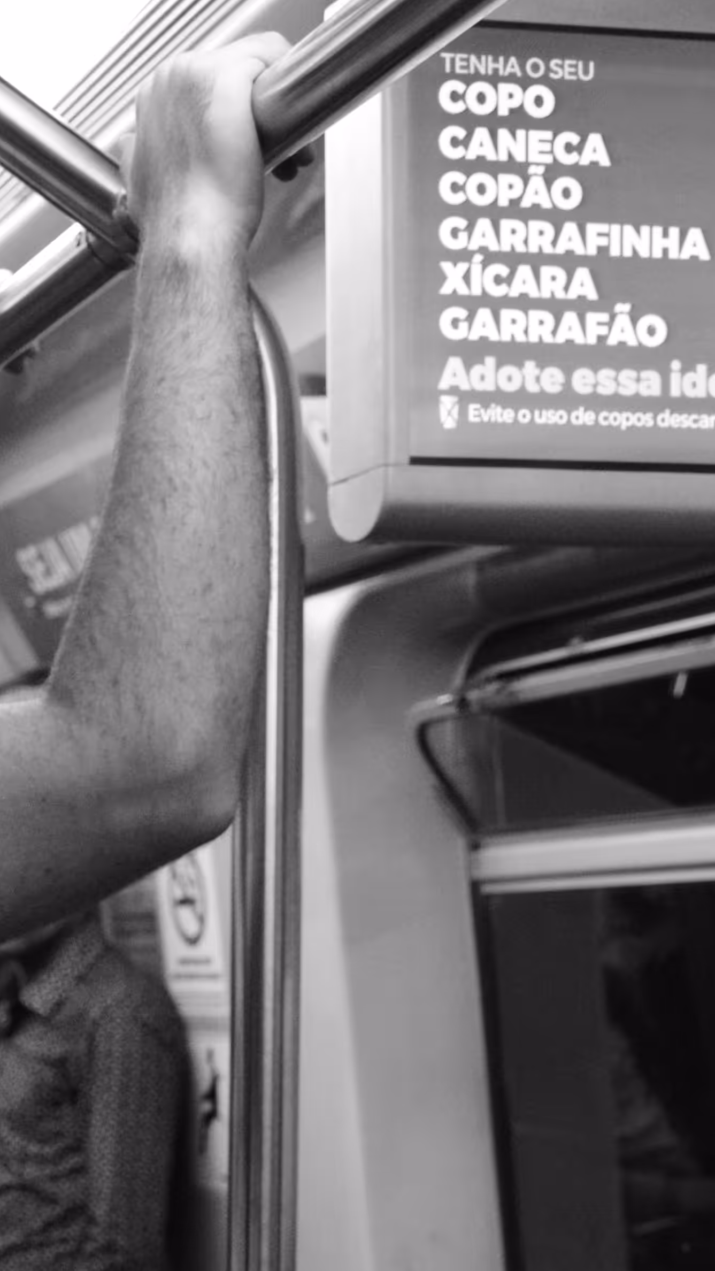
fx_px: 2808
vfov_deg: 24.4
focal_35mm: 83
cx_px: -171
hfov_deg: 14.0
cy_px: 1249
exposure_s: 1/60
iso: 3200
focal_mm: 21
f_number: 3.8
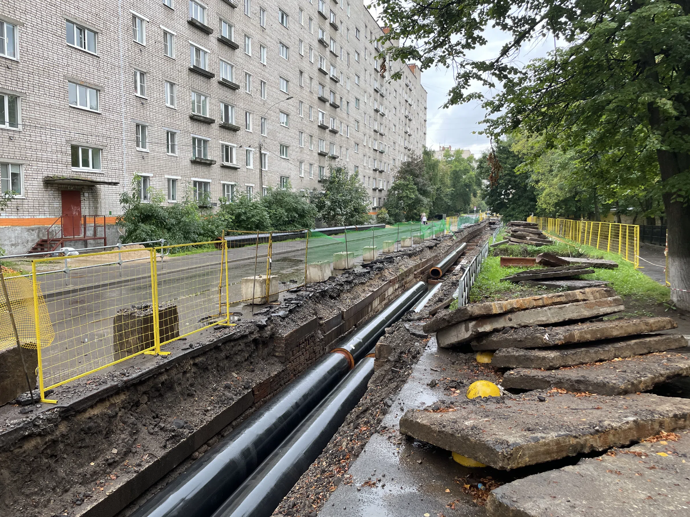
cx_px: 345
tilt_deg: -3.7
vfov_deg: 53.1
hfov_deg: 67.3
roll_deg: -0.8
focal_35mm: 26
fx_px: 518
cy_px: 258
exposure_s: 1/121
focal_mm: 4.2
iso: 64
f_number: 1.6
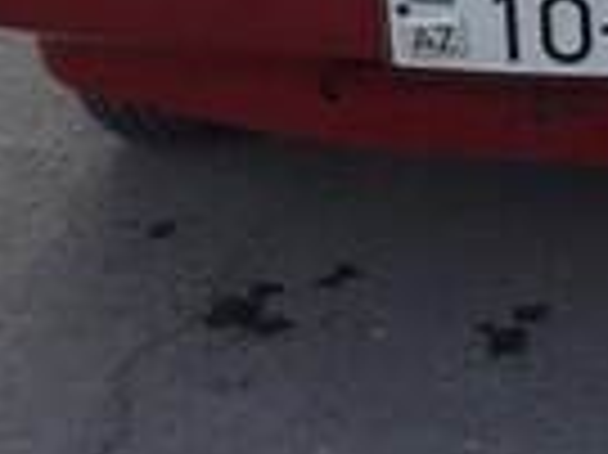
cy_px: -483
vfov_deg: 10.3
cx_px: 941
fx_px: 2316
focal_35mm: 132
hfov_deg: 13.9
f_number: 1.9
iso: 40
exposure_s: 1/116
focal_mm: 3.6
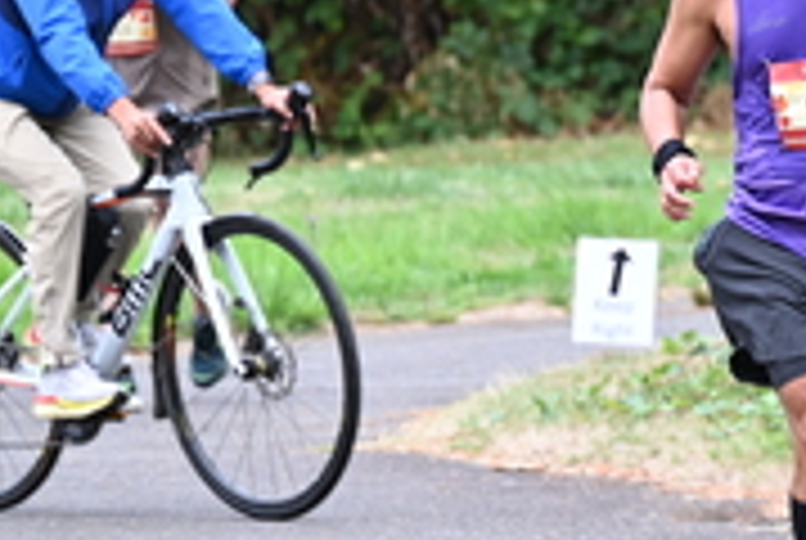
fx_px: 13769
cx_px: 847
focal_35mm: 614
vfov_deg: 2.2
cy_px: -47
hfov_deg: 3.3
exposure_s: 1/250
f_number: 6.3
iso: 640
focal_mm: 200
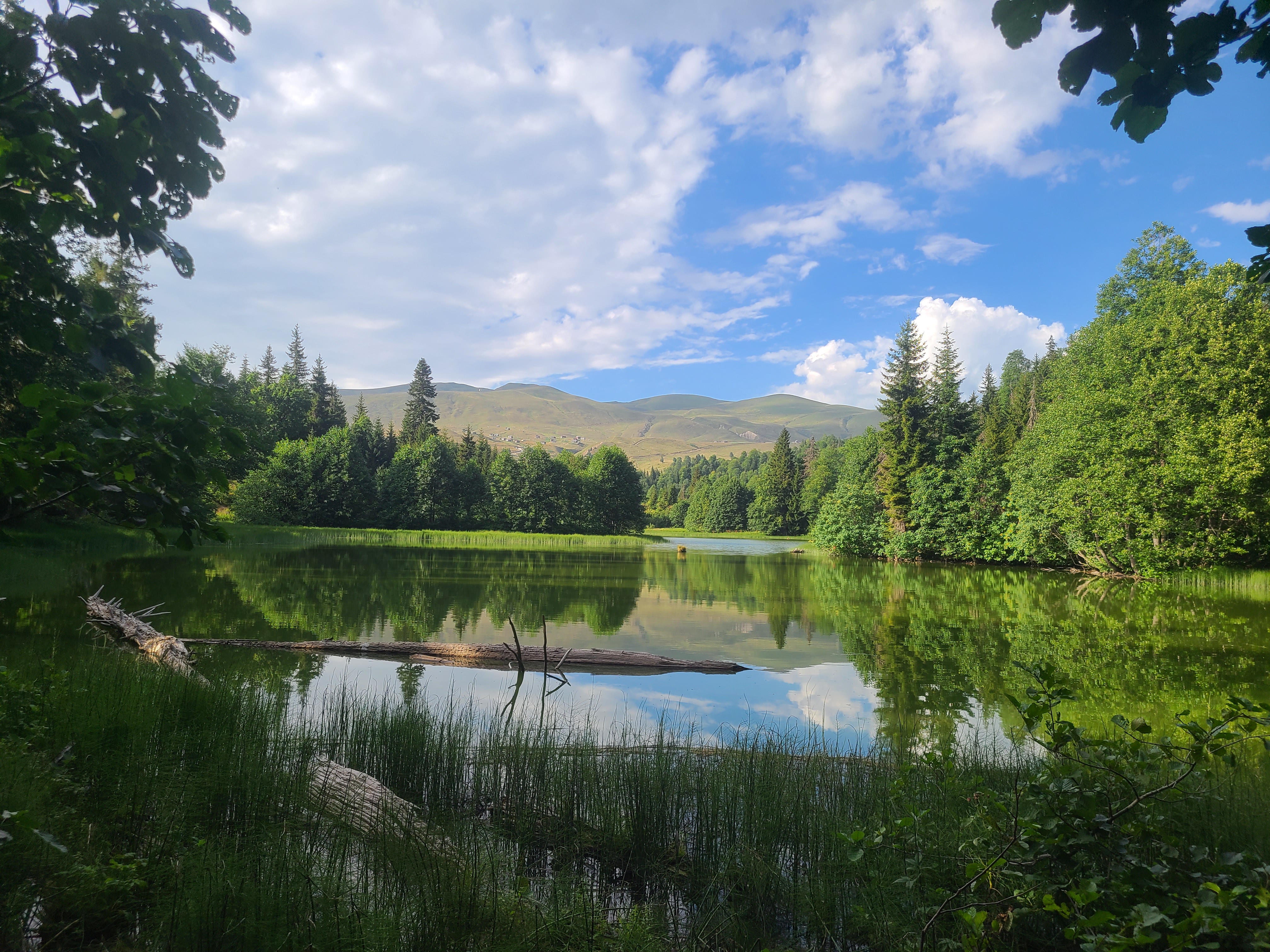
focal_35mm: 26
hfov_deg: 67.3
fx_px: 954
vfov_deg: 53.1
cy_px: 476
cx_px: 635
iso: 40
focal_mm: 5.4
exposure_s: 1/1354
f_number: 1.8
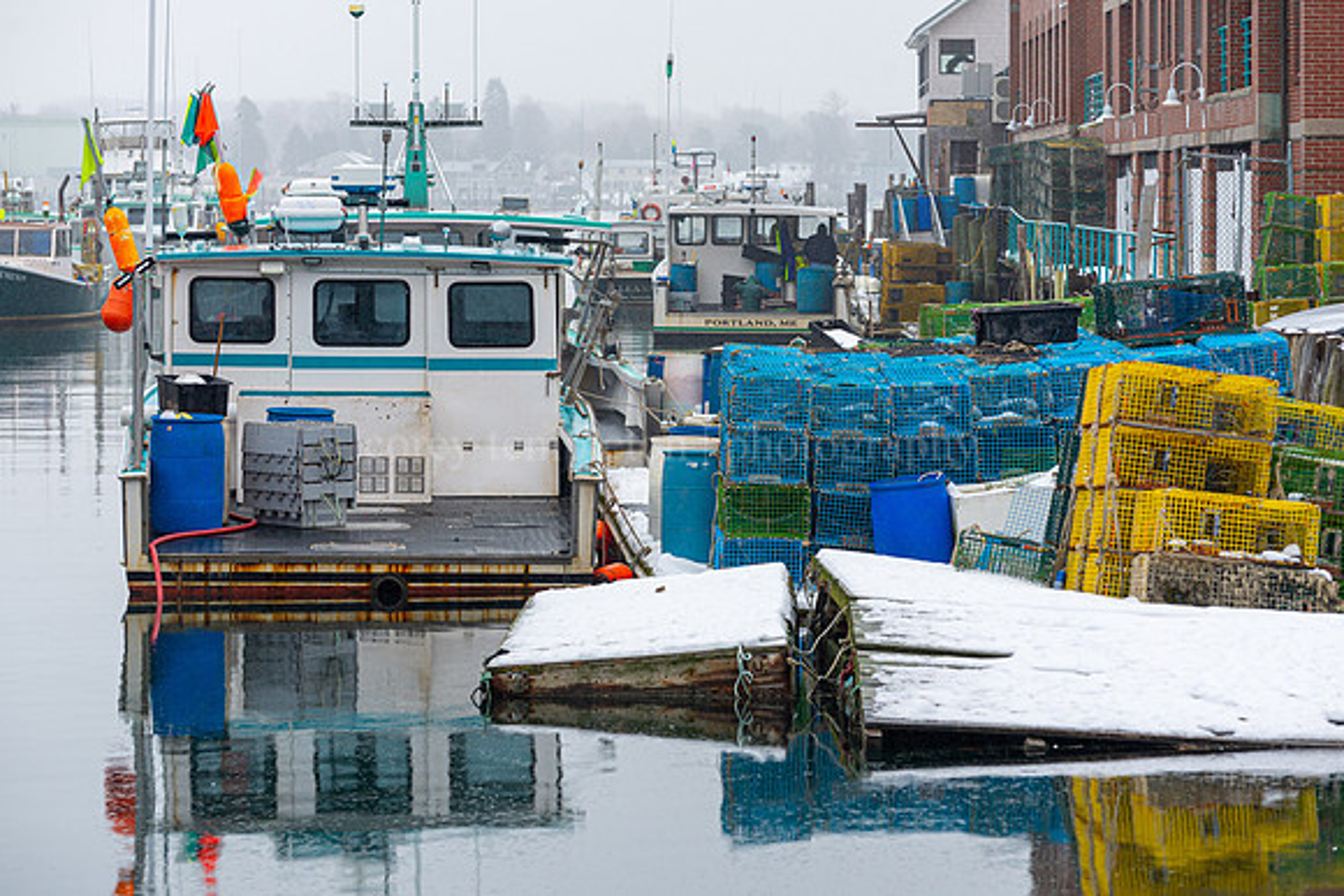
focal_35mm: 130
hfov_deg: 15.8
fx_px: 4849
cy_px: 426
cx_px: 635
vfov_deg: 10.6
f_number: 7.1
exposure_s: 1/200
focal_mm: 122
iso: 500
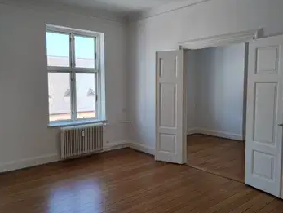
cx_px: 140
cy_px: 104
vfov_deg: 46.9
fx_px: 246
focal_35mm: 30
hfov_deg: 59.9
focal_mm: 4.27
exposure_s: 1/100
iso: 128
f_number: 1.8
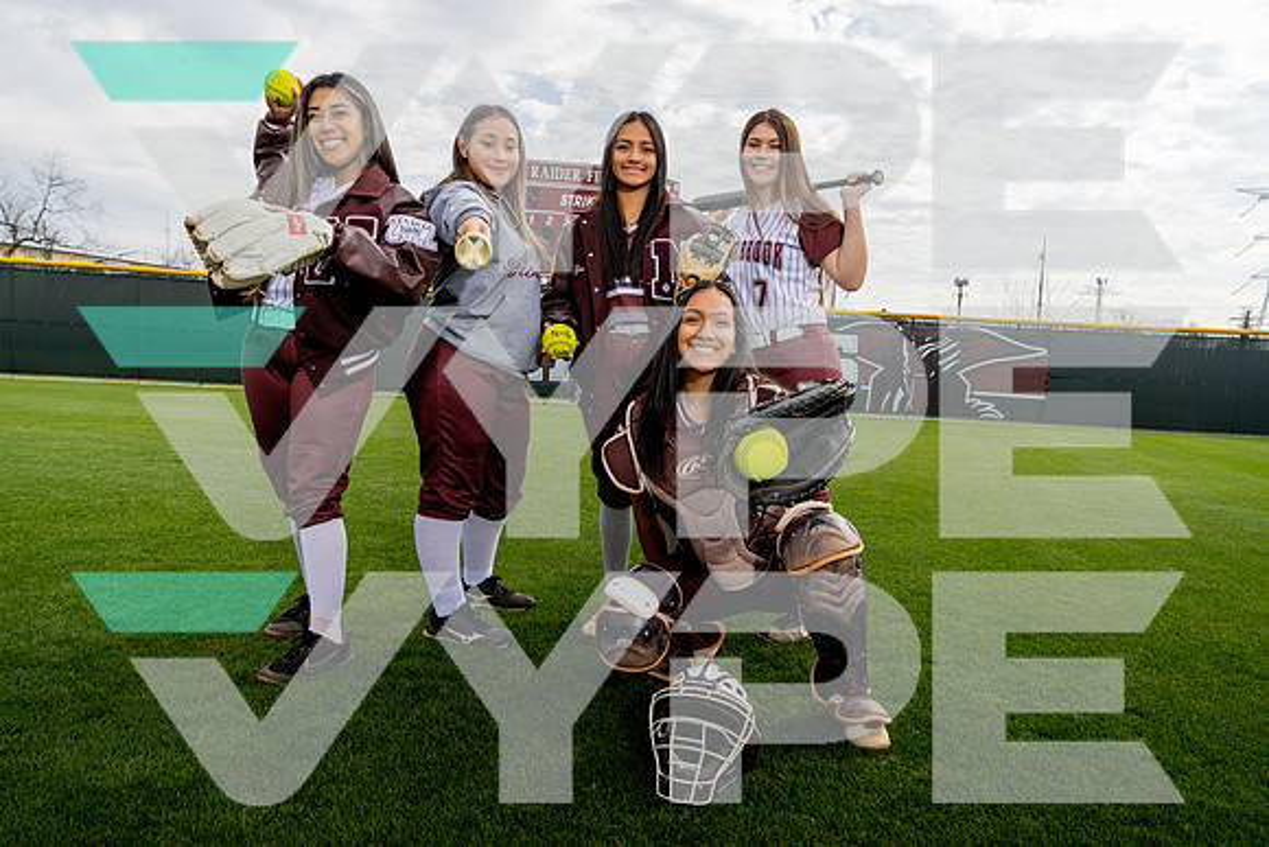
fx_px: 881
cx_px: 634
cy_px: 424
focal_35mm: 25
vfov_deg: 51.3
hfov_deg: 71.5
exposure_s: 1/250
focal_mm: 25
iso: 100
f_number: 7.1
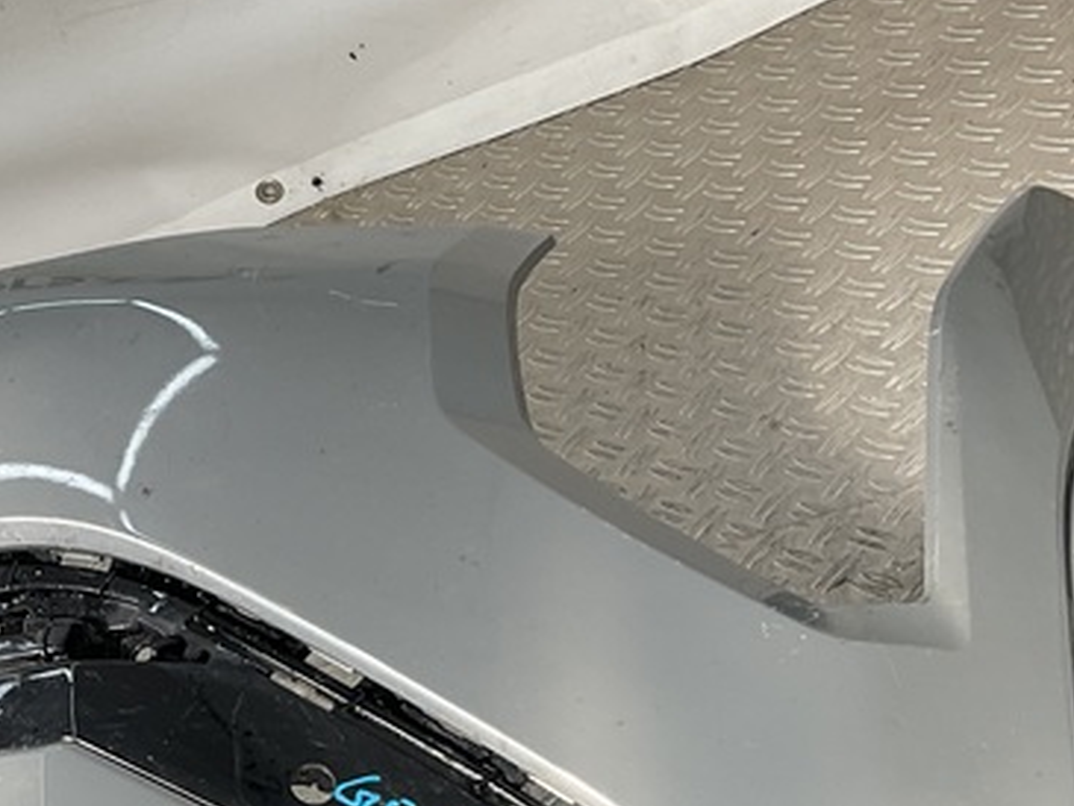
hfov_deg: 23.5
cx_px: 21
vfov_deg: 17.9
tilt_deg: -37.0
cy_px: 835
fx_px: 2483
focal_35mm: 80
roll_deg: +36.8
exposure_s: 1/153
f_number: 1.8
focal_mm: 3
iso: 16
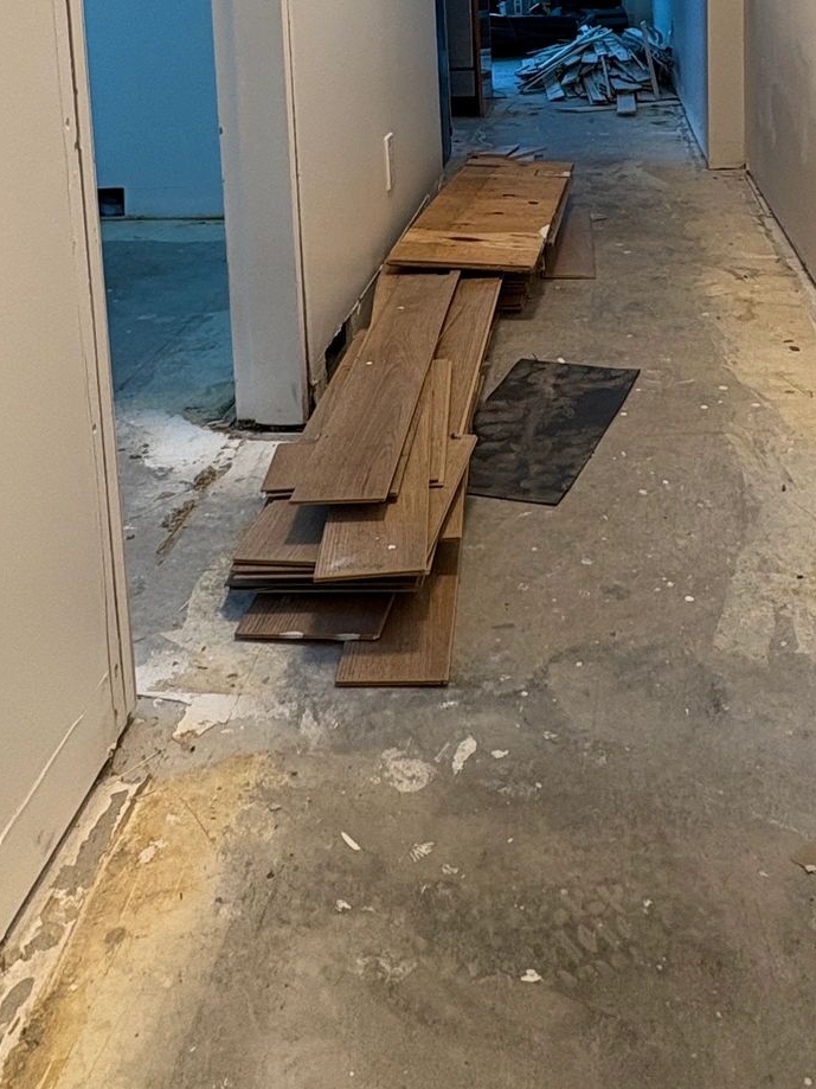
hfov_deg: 36.7
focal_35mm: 39
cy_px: 114
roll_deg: +2.1
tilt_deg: -7.3
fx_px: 1226
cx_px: 476
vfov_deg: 43.8
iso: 125
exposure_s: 1/60
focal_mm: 2.22
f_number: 2.2
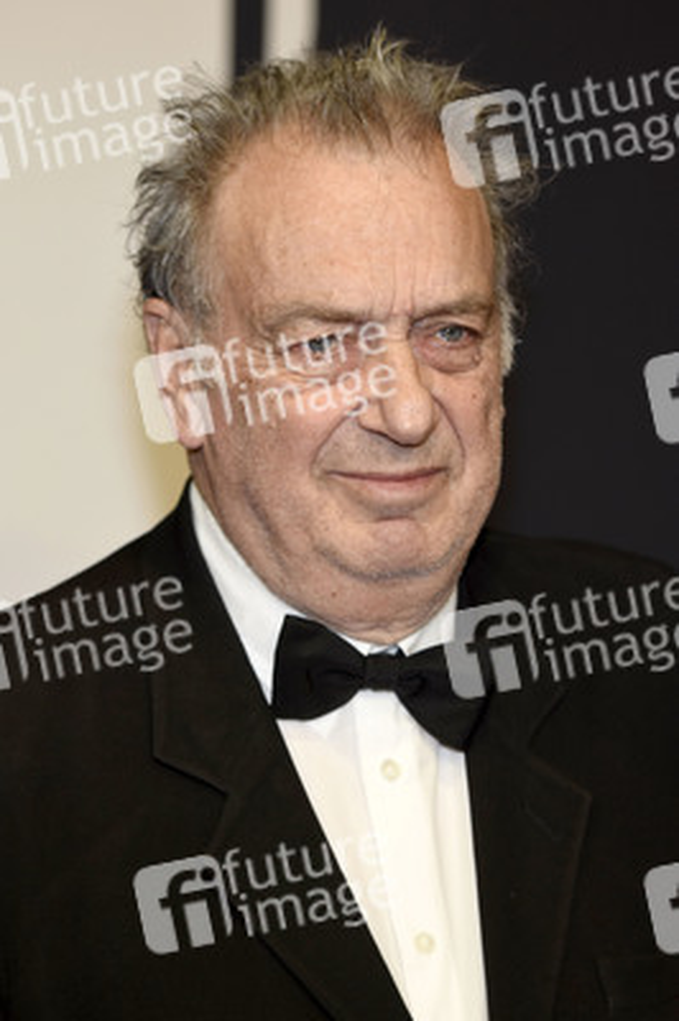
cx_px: 340
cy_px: 510
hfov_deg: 7.0
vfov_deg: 10.6
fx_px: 5526
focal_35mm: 195
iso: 640
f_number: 3.5
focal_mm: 130
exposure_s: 1/640
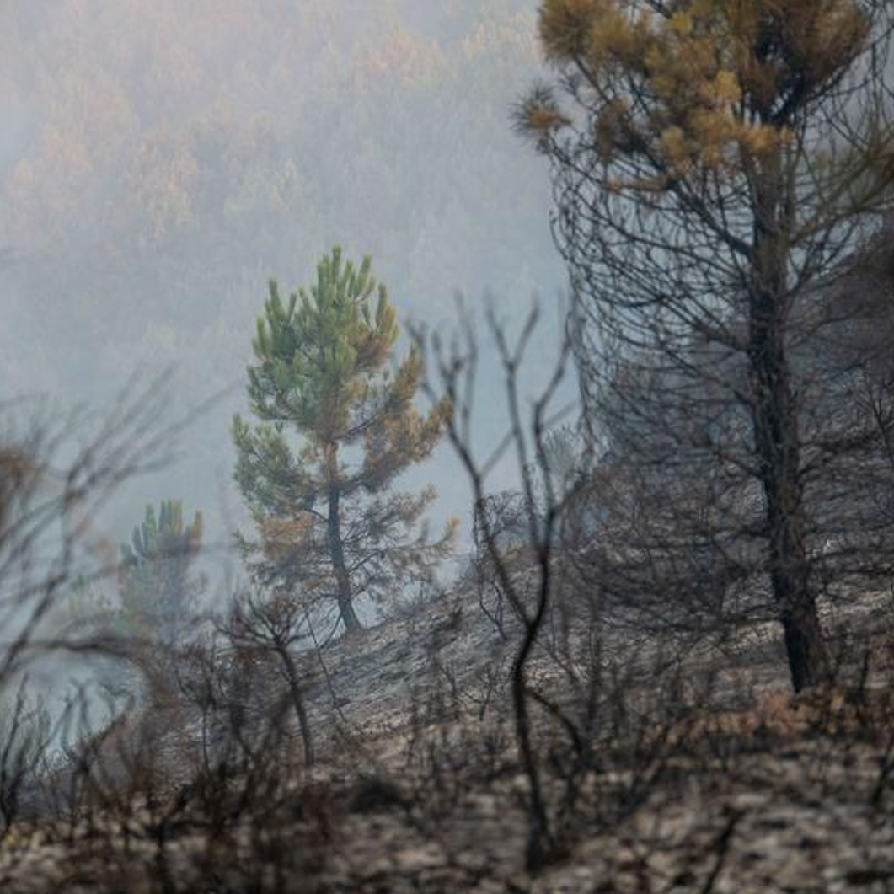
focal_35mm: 173
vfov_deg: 10.1
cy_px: 446
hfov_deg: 10.1
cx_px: 359
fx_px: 5055
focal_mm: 135
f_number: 3.2
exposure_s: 1/500
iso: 500
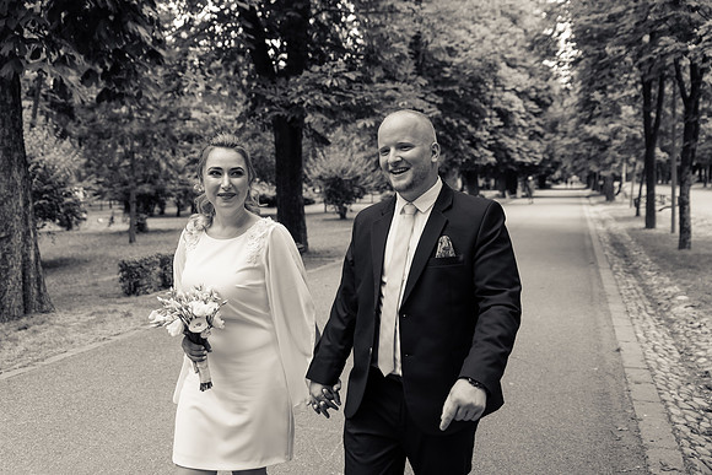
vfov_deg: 42.3
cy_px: 238
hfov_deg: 60.3
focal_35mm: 31
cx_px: 356
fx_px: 613
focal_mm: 31
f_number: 2.8
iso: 200
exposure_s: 1/1000
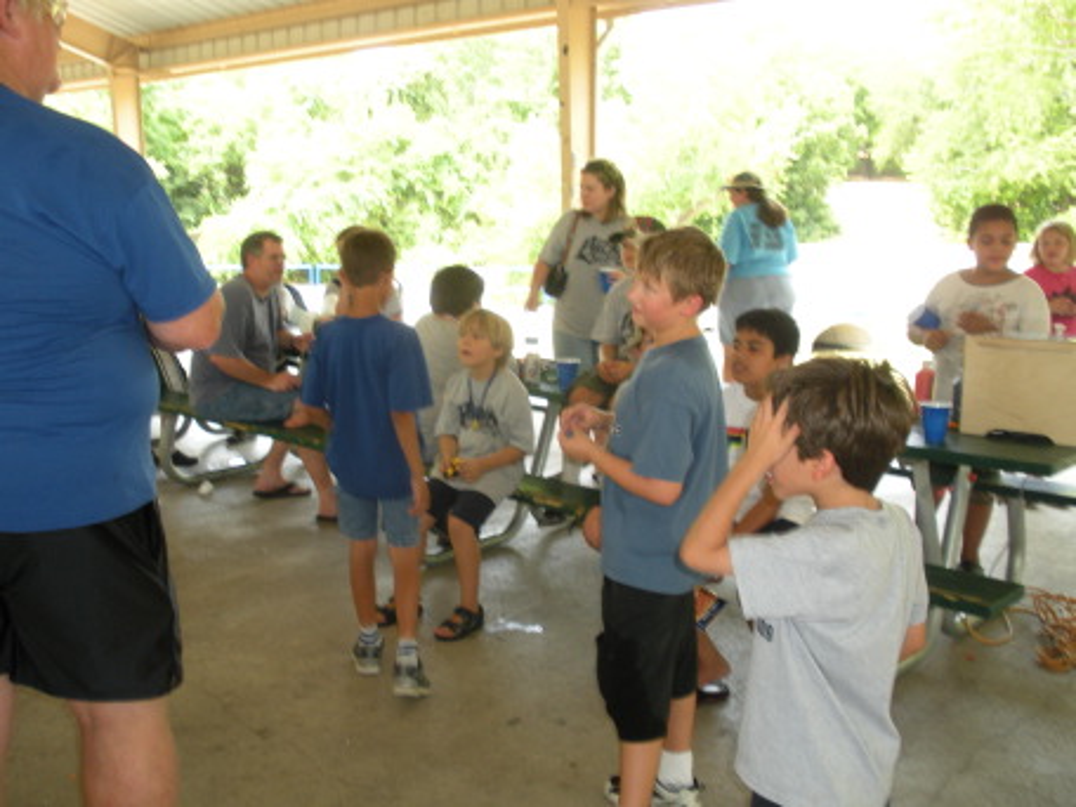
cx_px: 538
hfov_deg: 51.4
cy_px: 404
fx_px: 1119
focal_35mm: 36
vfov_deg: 39.7
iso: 125
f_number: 3.5
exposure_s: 1/47.5
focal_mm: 6.3
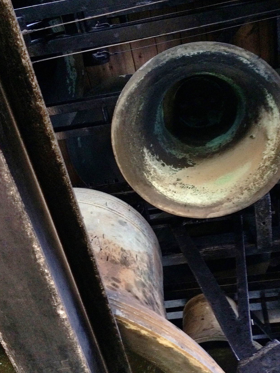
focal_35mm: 36
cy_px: 205
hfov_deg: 39.5
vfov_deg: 51.3
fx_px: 388
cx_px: 169
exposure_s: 1/17
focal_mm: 4.15
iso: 500
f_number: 2.2
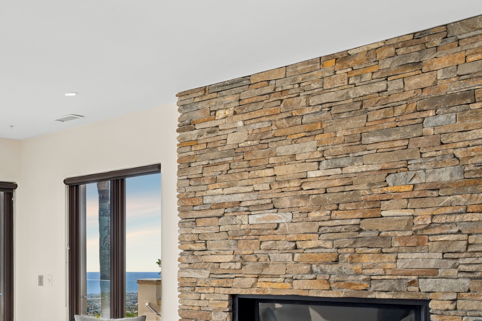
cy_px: 268
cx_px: -103
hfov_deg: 32.8
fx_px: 656
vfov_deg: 26.8
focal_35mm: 49
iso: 80
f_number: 9
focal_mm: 17
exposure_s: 1/200
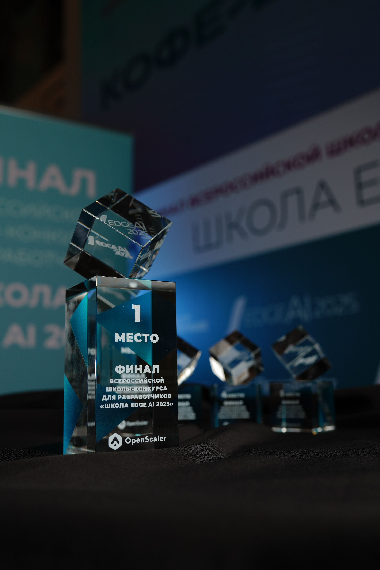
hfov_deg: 37.9
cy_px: 285
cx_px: 190
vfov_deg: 54.4
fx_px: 554
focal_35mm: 35
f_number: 4.5
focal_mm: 35
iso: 50
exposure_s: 1/160
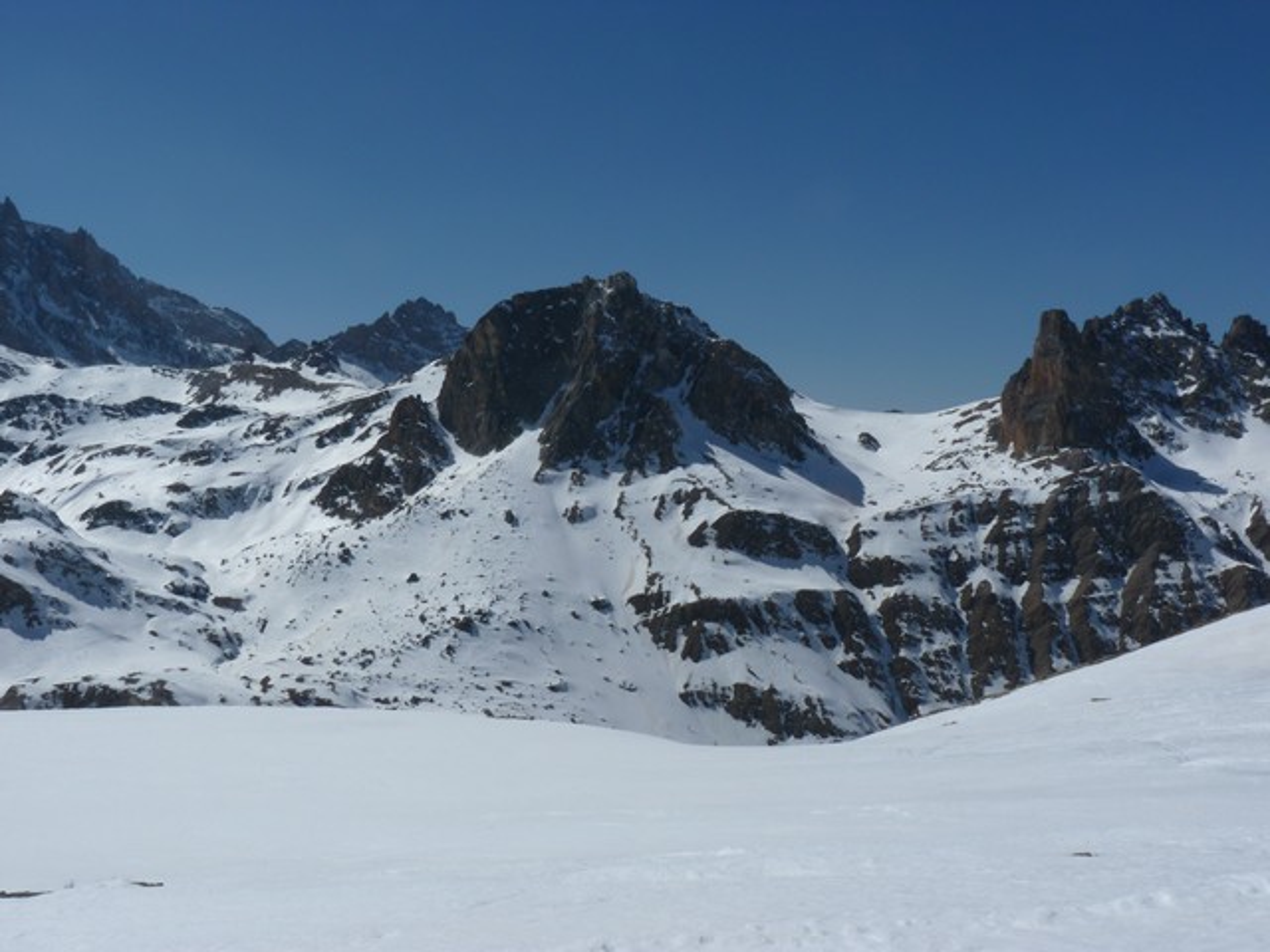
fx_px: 1431
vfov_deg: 36.8
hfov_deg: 47.9
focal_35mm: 39
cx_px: 635
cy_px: 476
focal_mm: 6.9
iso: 80
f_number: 8
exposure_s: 1/800
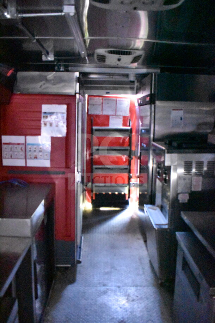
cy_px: 162
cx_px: 108
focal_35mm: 30
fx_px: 269
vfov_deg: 61.9
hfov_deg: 43.6
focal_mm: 20
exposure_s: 1/15
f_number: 3.8
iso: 25600
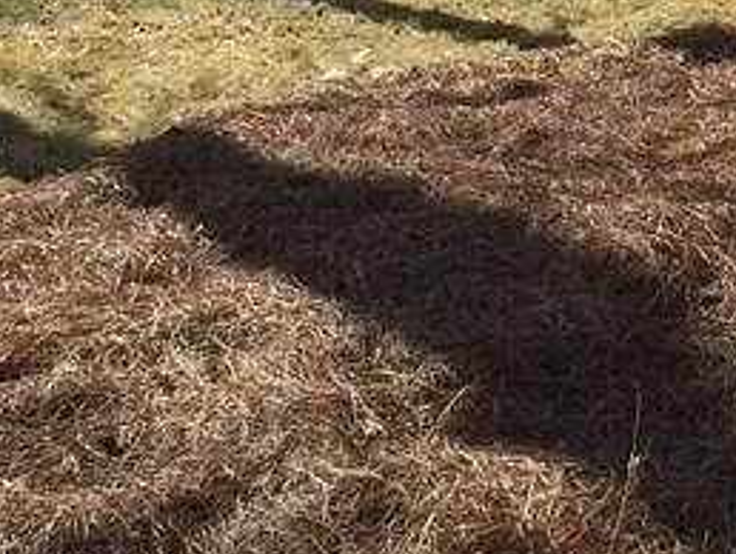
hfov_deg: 16.9
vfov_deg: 12.6
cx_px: 630
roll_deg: -0.3
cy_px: -114
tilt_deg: -2.3
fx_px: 2447
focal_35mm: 115
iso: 32
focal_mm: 4.15
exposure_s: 1/1130
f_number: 2.2
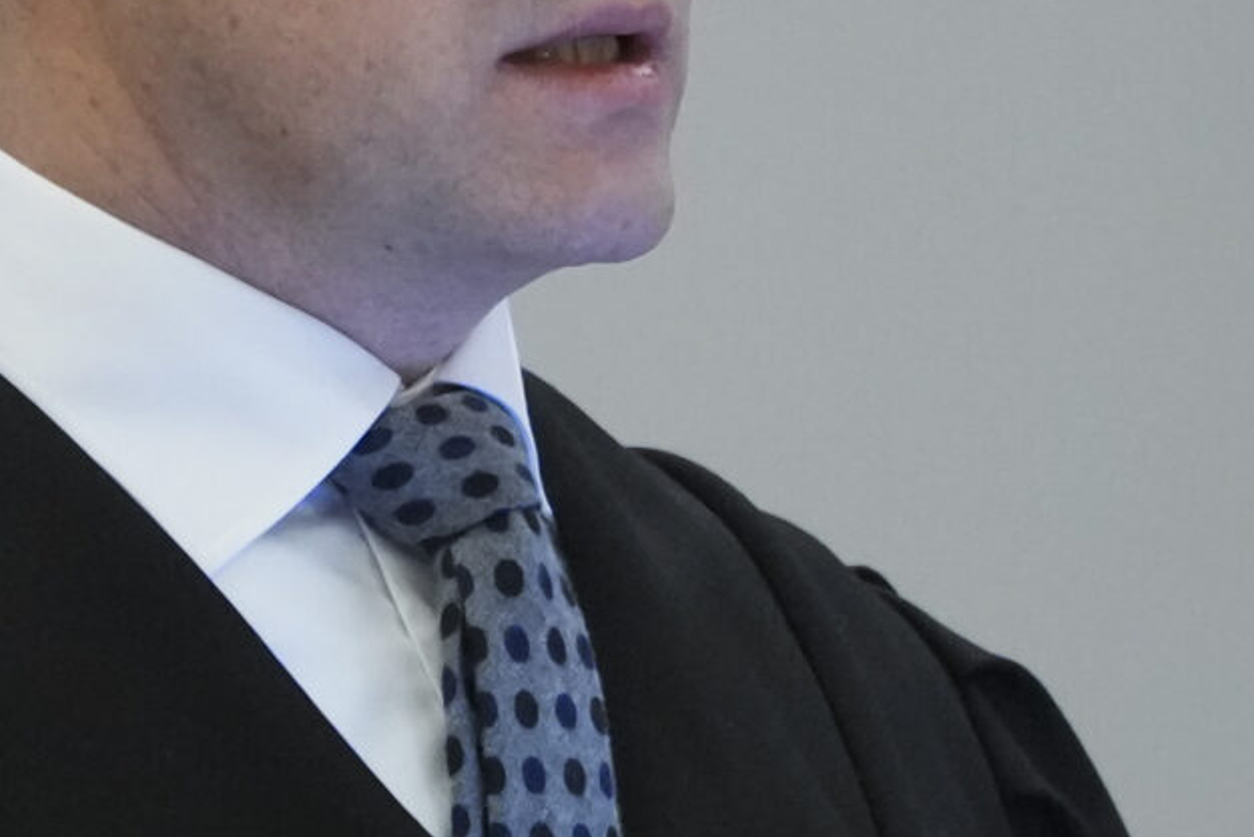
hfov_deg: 1.7
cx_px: 1493
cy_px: 513
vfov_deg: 1.1
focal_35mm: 1228
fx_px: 42783
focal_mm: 200
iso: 4000
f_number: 4
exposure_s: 1/250
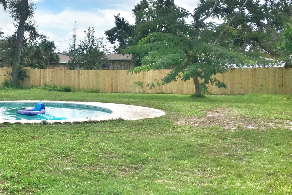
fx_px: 405
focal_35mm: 50
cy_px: 68
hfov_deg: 38.0
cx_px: 53
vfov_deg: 26.9
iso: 25
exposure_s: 1/1972
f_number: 2.2
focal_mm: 4.15
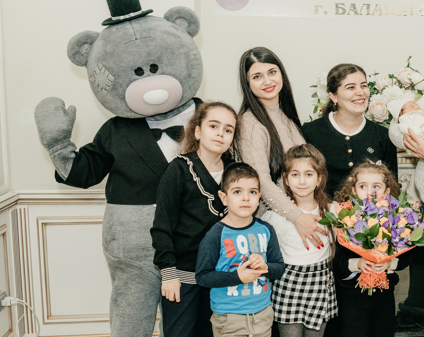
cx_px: 430
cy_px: 168
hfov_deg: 30.2
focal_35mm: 58
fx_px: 726
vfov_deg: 26.1
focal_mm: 24
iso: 320
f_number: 4.5
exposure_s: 1/160
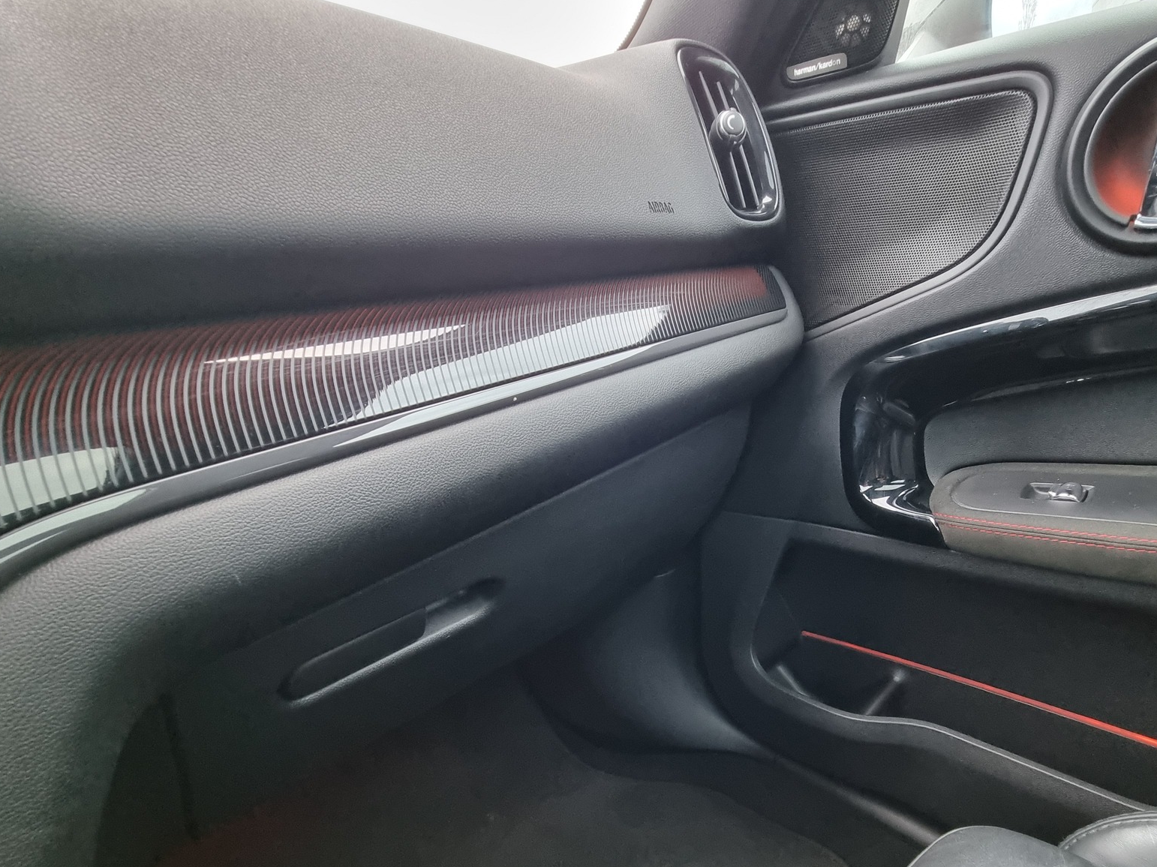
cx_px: 662
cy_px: 550
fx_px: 568
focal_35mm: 17
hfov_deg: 90.4
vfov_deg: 73.3
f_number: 2.2
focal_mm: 2.2
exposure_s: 1/33
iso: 800
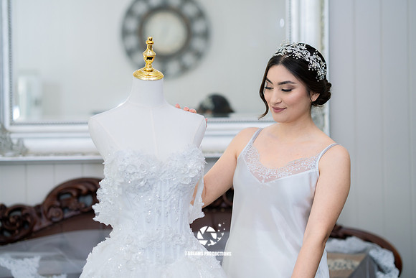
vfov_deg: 16.1
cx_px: 208
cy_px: 139
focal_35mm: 85
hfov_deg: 23.9
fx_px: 982
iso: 800
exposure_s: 1/200
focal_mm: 85
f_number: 2
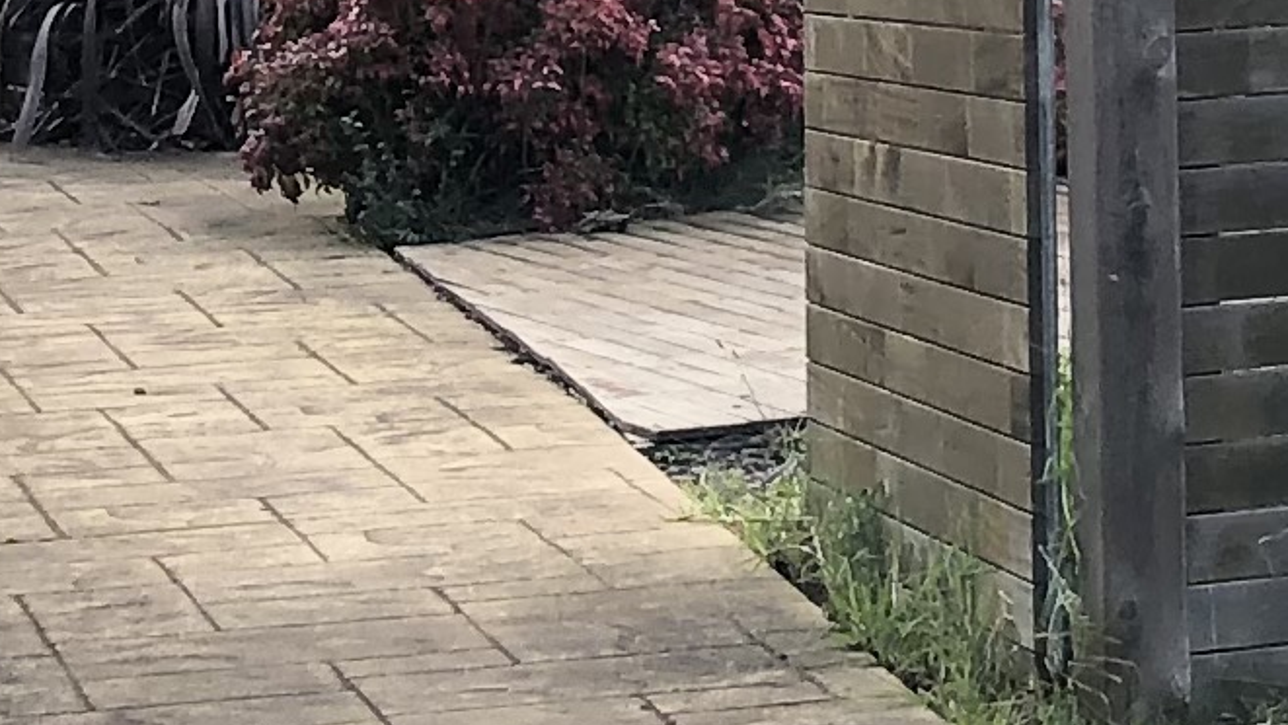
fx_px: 6353
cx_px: 1654
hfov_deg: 11.3
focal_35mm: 186
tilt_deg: +1.9
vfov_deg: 6.3
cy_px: -731
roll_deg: +1.2
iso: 20
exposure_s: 1/165
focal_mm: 3.99
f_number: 1.8
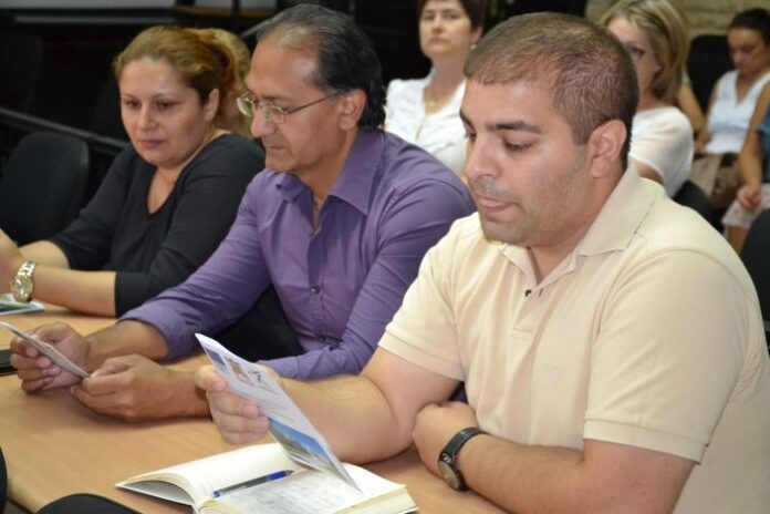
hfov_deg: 26.0
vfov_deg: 17.5
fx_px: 1668
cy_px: 257
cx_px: 385
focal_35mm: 78
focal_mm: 52
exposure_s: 1/60
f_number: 4.8
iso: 2500
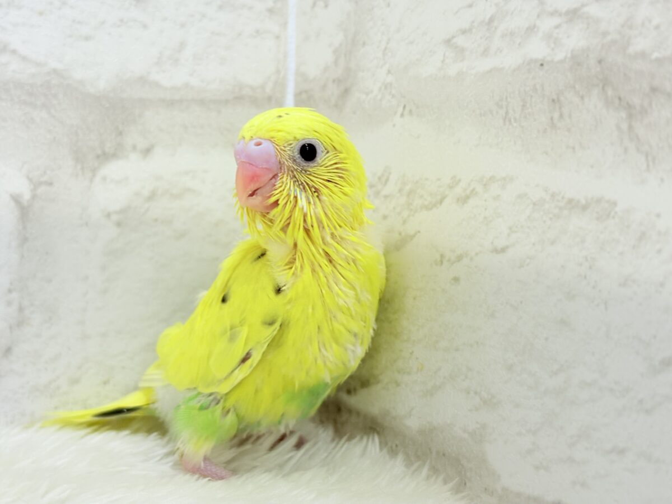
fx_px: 1009
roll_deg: -1.1
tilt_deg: -4.9
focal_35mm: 52
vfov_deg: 28.0
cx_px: 336
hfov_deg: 36.8
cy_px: 252
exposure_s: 1/100
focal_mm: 5.96
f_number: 1.6
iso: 80
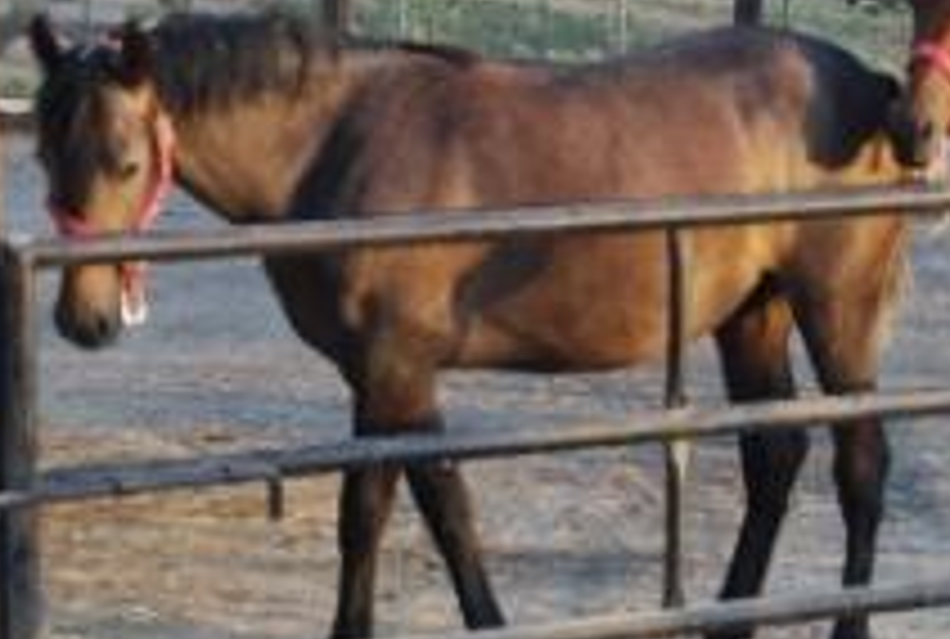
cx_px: 626
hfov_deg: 12.9
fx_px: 4208
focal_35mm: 159
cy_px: 220
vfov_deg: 8.7
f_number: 5.6
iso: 200
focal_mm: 50
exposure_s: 1/50
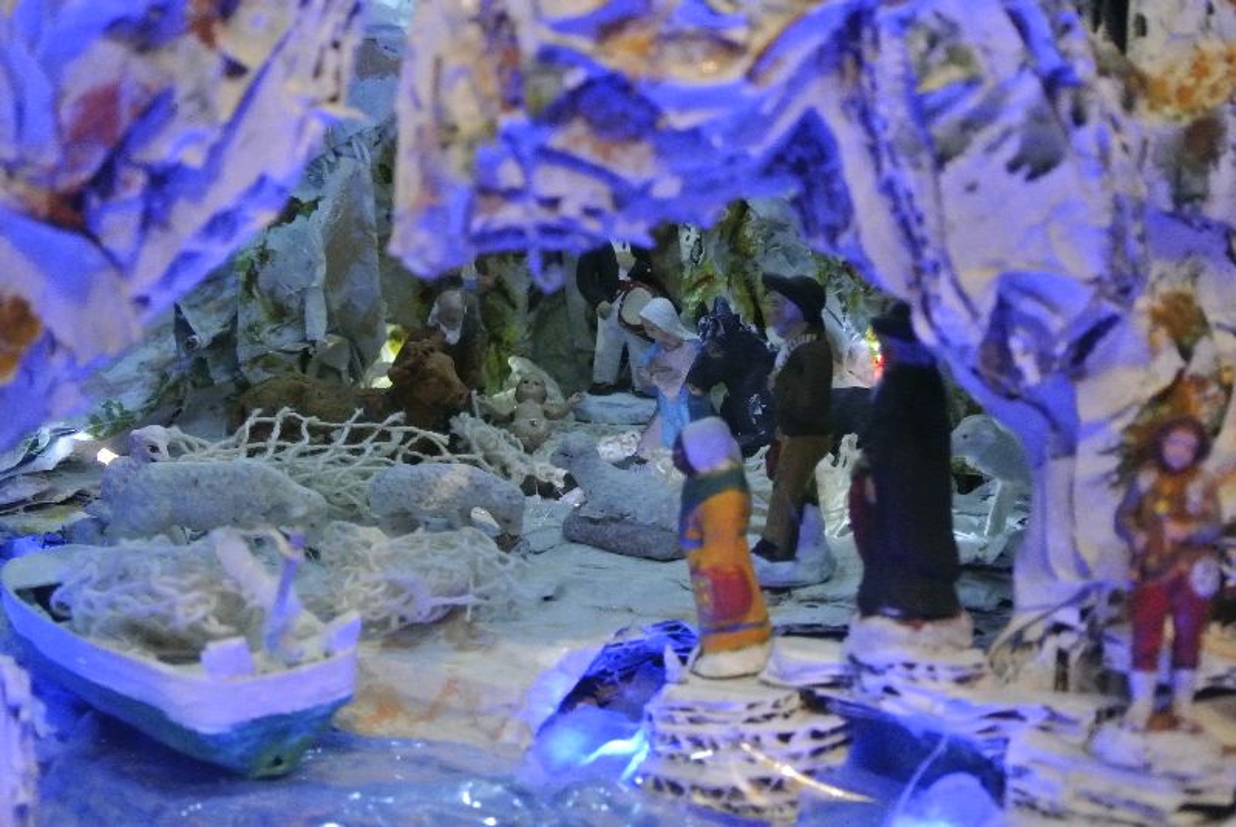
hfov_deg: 38.8
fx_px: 1753
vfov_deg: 26.5
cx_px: 618
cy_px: 414
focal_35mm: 51
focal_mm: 18.9
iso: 3200
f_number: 4.8
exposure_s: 1/80
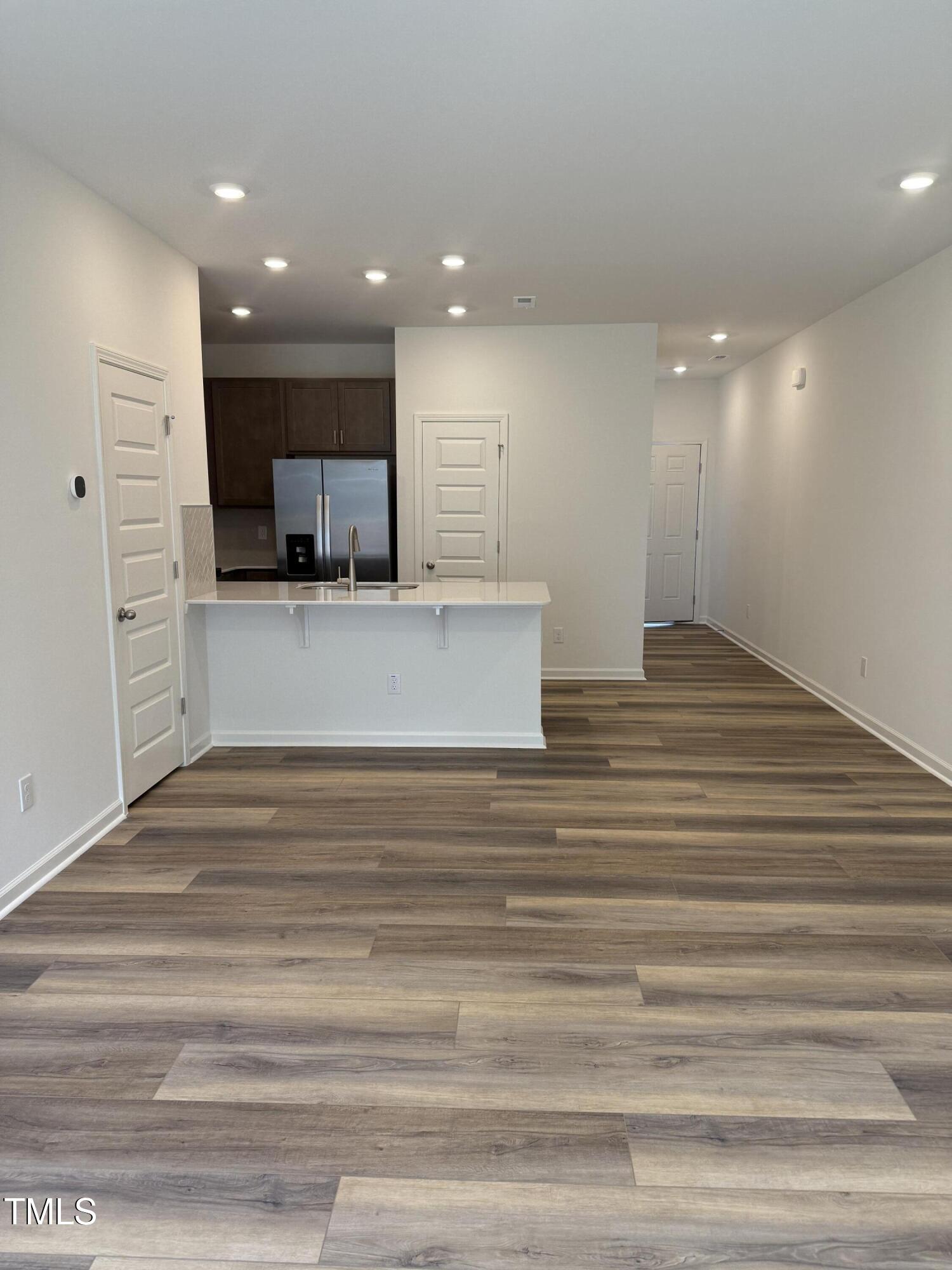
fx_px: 880
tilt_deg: -9.3
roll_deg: -0.5
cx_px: 476
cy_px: 635
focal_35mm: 24
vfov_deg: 71.6
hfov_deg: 56.8
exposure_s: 1/179
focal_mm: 6.76
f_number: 1.78
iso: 125
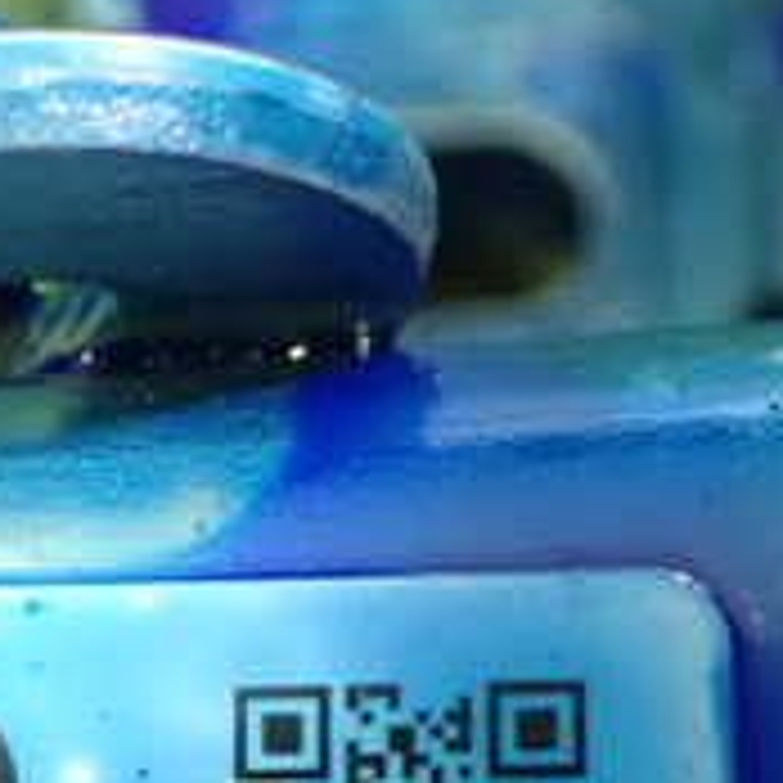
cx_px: -117
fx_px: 2815
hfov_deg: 15.3
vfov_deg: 15.4
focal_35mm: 110
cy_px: 882
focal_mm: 6.37
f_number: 2.5
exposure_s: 1/30
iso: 1600
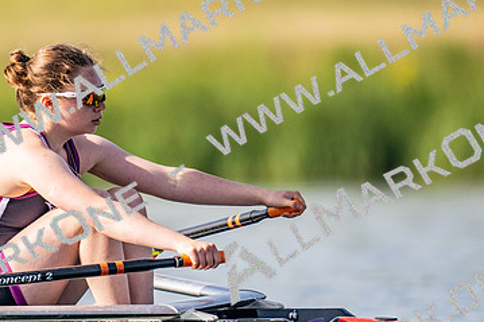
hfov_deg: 1.4
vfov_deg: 0.9
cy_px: 178
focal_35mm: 1454
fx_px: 19538
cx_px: 108
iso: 200
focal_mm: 600
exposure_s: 1/2500
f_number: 4
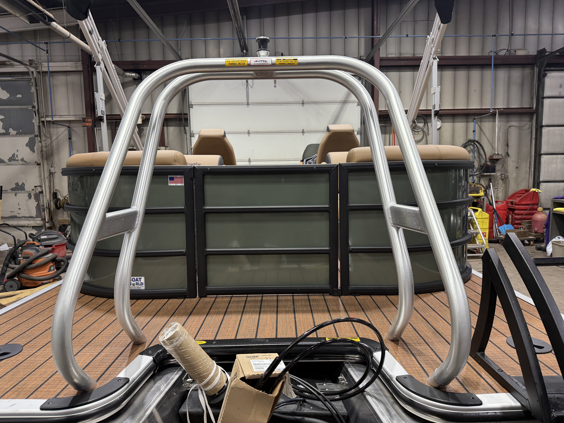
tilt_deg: -3.1
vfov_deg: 56.8
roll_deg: +2.3
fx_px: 391
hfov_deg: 71.6
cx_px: 282
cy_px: 212
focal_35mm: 24
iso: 160
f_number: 1.78
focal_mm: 6.76
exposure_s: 1/120
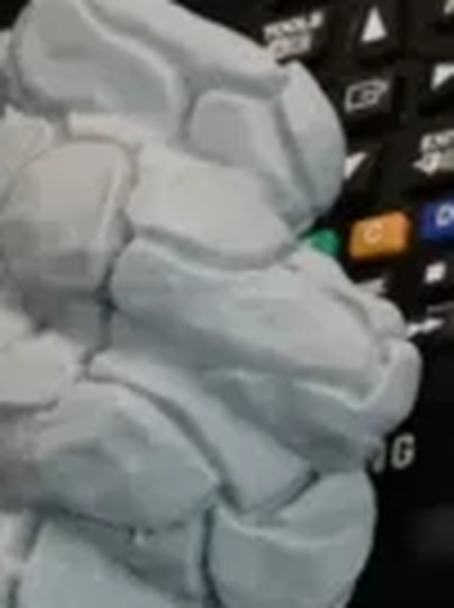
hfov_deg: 4.8
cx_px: 418
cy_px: 640
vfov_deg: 6.4
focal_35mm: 307
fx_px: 5377
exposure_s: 1/100
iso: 400
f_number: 5
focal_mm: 32
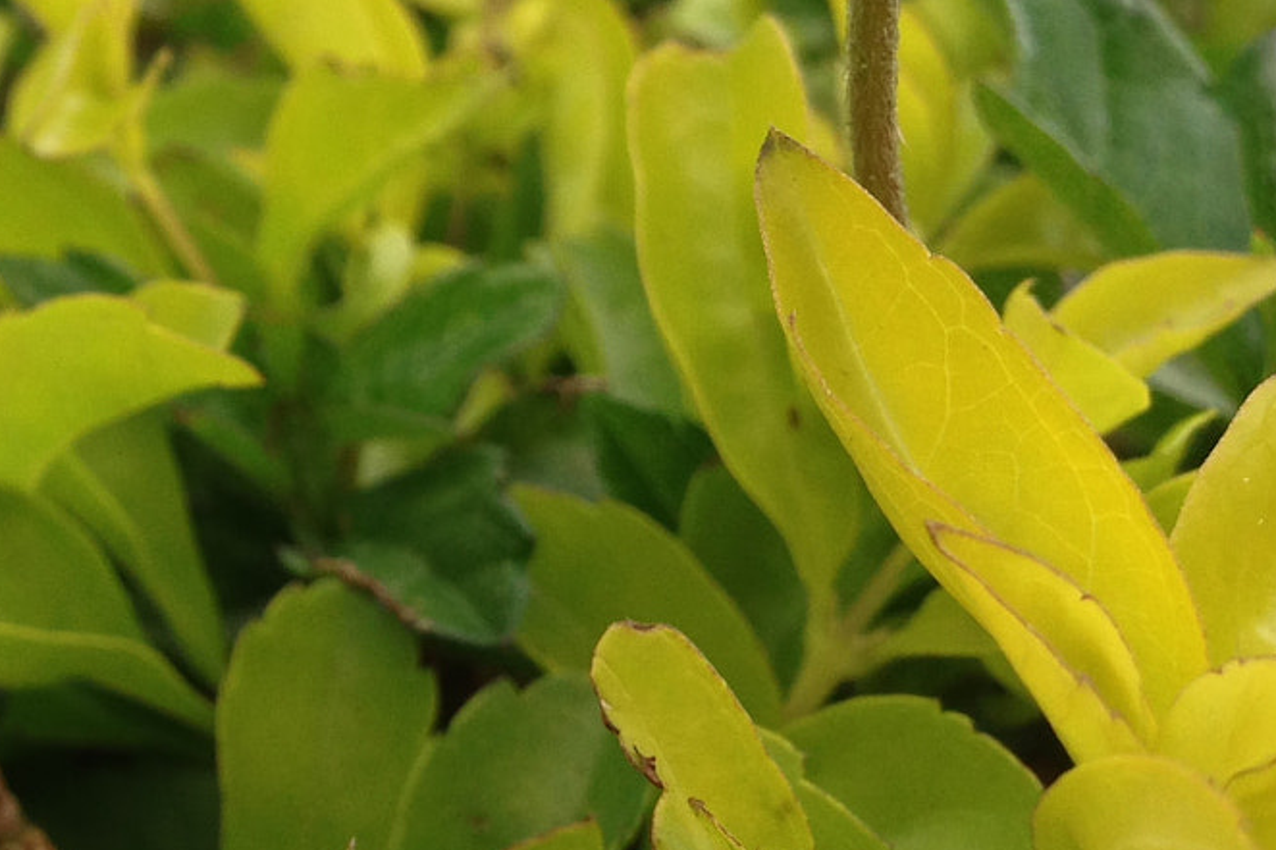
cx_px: -104
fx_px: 2941
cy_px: -200
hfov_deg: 23.1
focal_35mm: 83
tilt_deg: -7.8
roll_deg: -0.8
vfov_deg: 15.8
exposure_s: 1/480
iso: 50
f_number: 2.4
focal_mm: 4.12
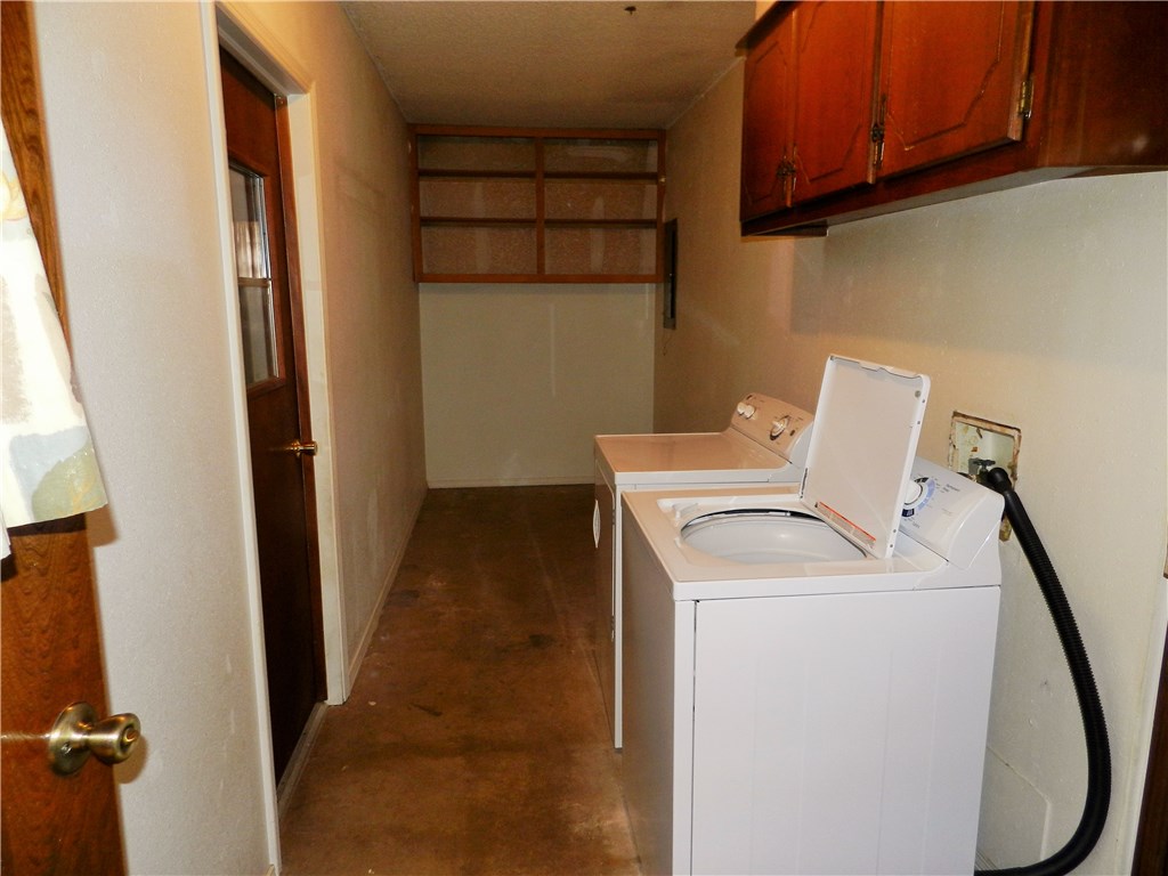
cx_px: 584
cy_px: 438
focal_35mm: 23
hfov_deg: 73.9
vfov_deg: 58.9
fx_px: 776
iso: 200
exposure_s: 1/30
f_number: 3.4
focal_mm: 4
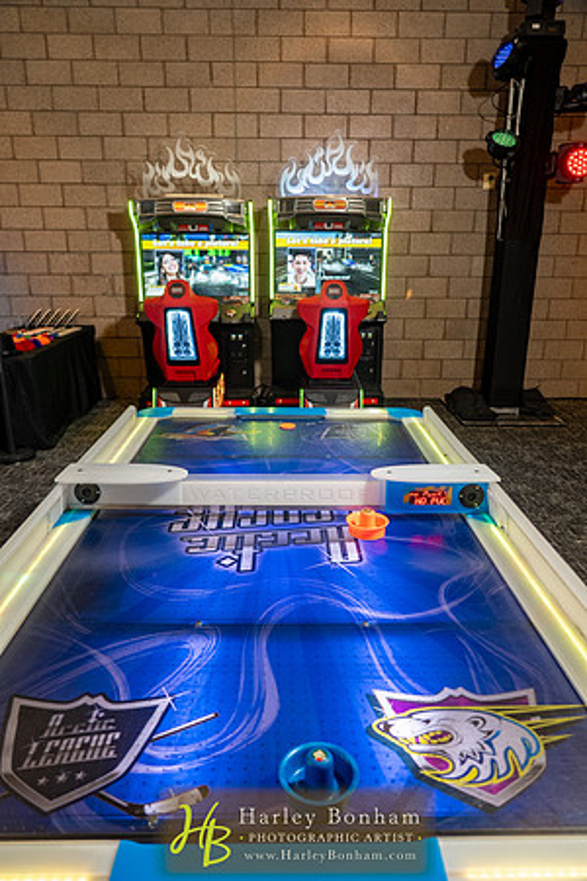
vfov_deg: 69.4
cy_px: 440
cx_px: 294
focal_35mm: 26
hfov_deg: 49.6
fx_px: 636
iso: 800
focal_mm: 26
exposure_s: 1/80
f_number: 4
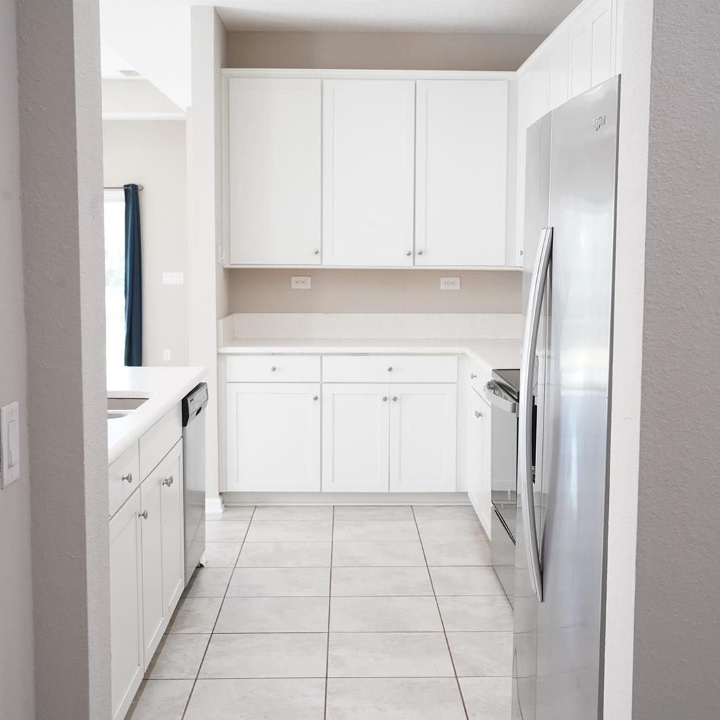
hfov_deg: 37.5
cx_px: 369
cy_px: 360
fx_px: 1059
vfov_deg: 37.6
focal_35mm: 45
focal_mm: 35
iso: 5000
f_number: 9
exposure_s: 1/60
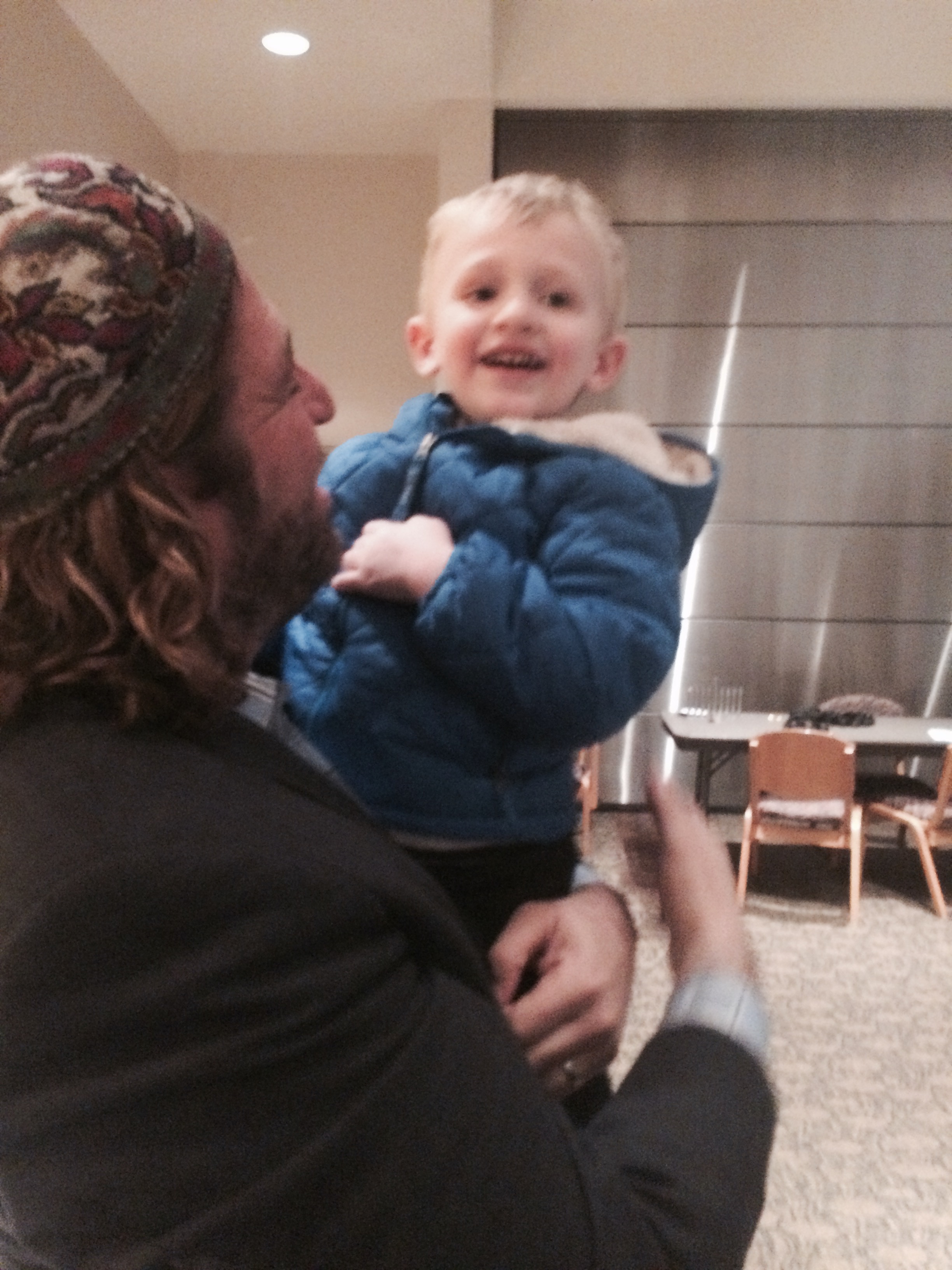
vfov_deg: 61.7
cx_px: 476
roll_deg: +0.5
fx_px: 1063
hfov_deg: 48.2
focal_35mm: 29
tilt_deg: -6.4
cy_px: 635
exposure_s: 1/15
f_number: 2.2
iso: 500
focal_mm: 4.15
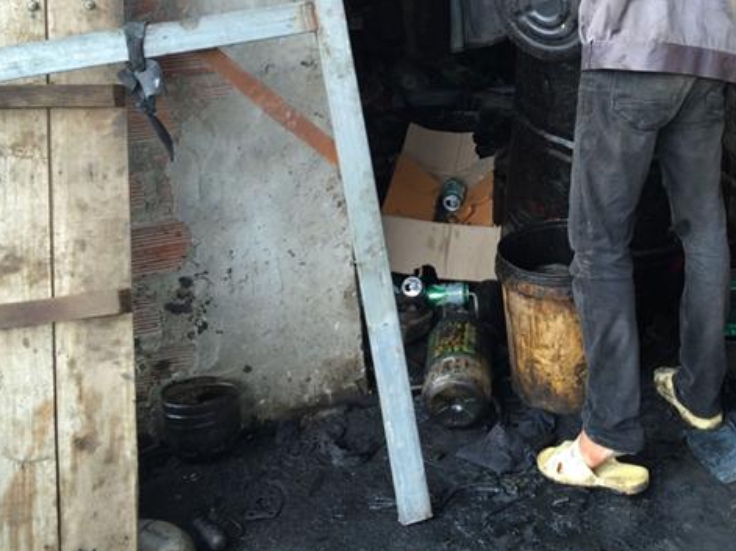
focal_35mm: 51
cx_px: 569
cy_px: 91
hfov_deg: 36.5
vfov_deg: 27.8
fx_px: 1084
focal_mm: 4.12
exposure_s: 1/120
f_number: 2.2
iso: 50
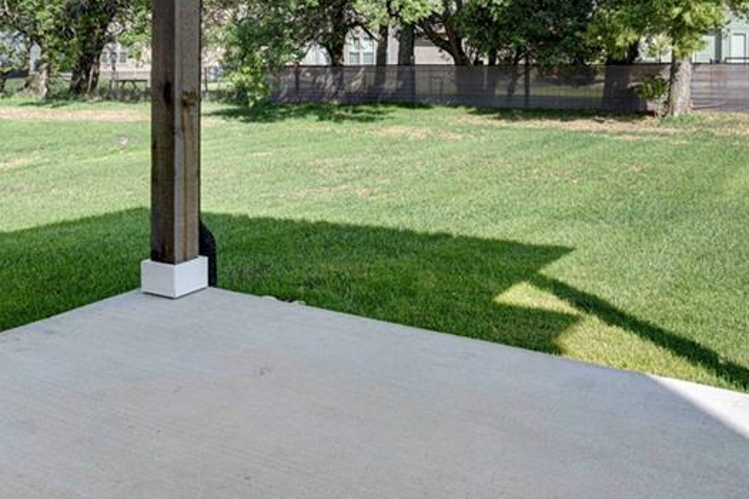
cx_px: 444
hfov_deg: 49.3
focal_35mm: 39
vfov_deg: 32.4
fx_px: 811
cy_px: 46
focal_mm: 20
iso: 100
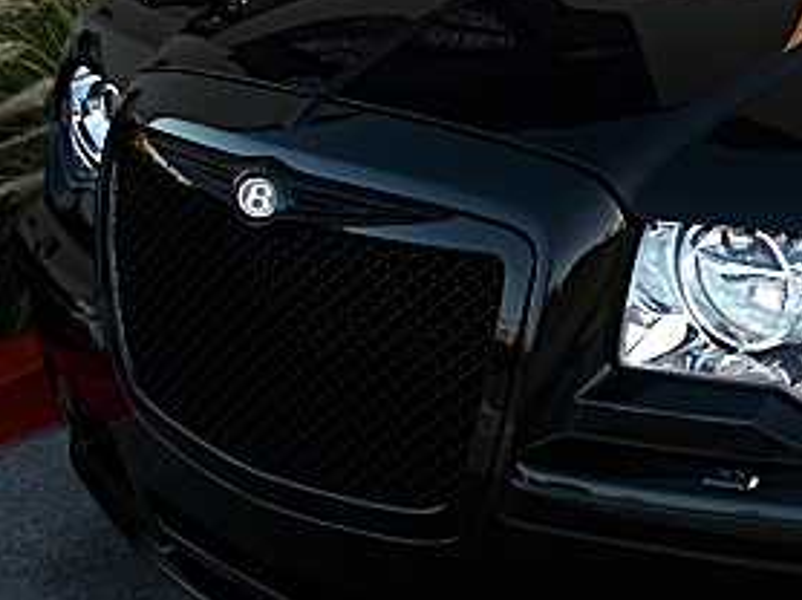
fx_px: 1921
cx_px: 874
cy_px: 121
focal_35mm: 83
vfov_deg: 17.6
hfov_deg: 22.3
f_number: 2.8
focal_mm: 6.3
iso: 100
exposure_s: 1/100
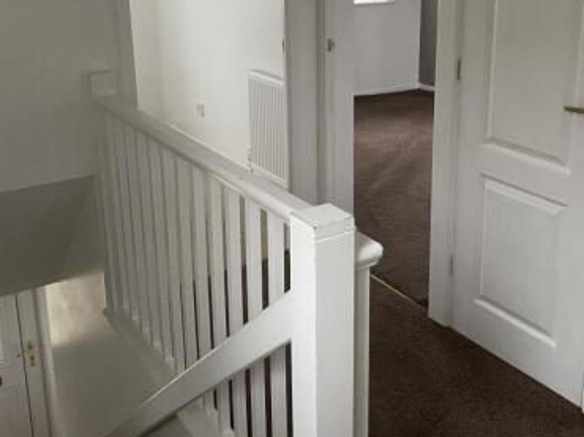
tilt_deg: -14.8
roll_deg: -0.6
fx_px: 691
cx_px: 362
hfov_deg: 45.4
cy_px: 122
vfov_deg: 34.5
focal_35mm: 41
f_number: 1.8
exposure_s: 1/60
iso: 400
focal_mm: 4.25
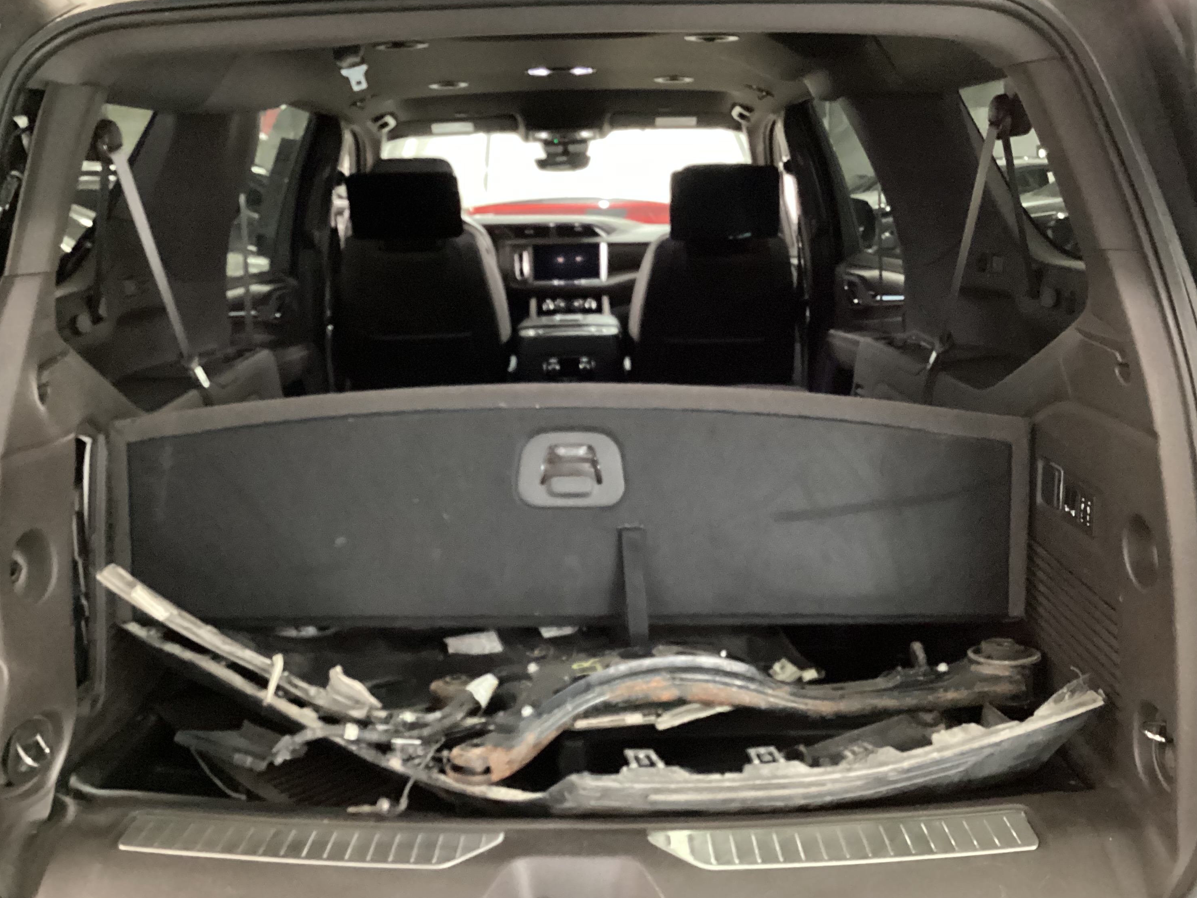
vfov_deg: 41.8
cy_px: 476
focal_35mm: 34
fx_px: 1176
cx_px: 577
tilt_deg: -15.7
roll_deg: +1.7
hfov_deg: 53.9
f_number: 2.4
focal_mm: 3.3
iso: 640
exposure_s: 1/17
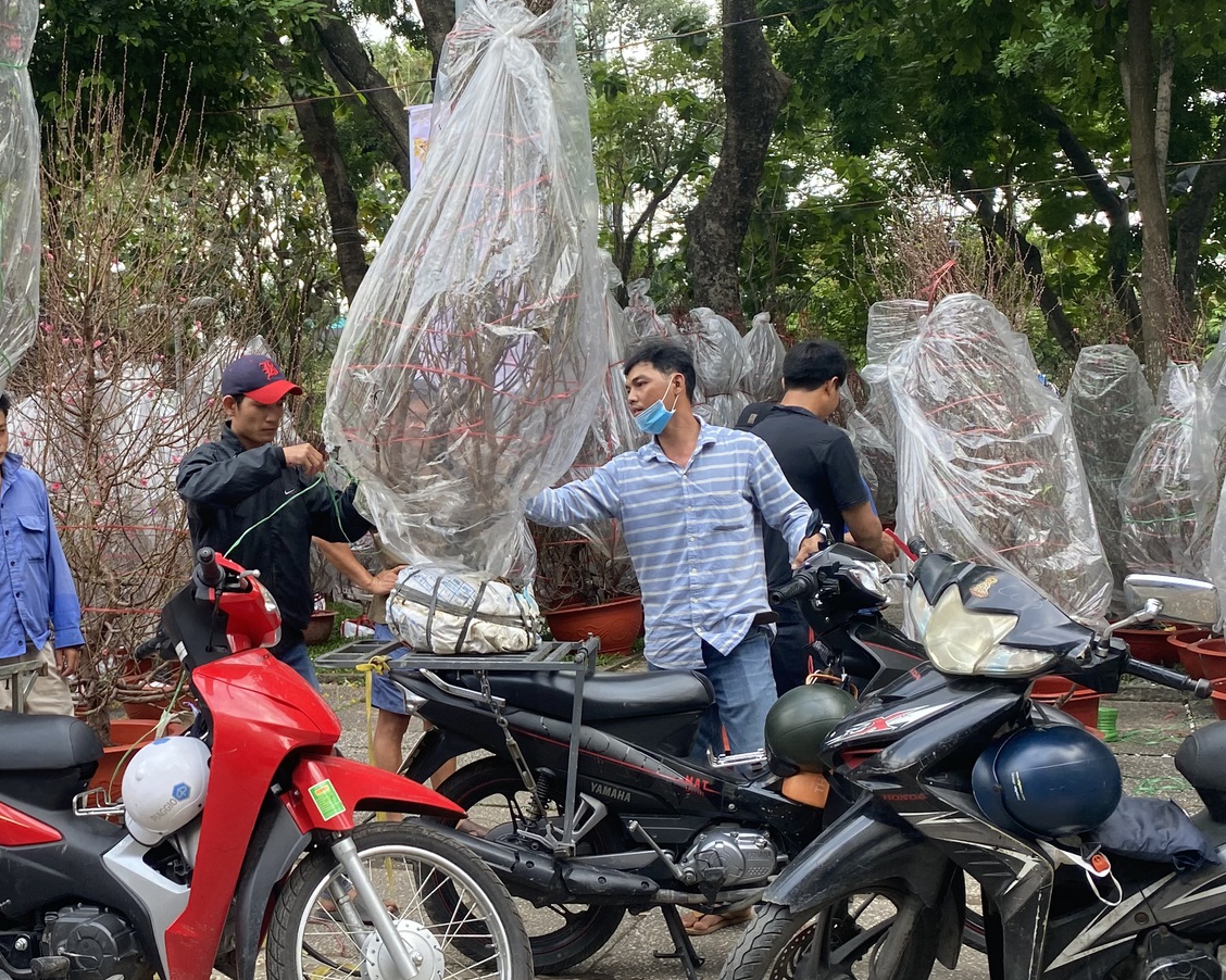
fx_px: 1633
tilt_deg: +2.6
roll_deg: +2.7
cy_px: 487
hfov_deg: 39.7
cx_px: 263
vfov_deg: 33.4
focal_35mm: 45
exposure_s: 1/237
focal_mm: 4.25
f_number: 1.8
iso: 32
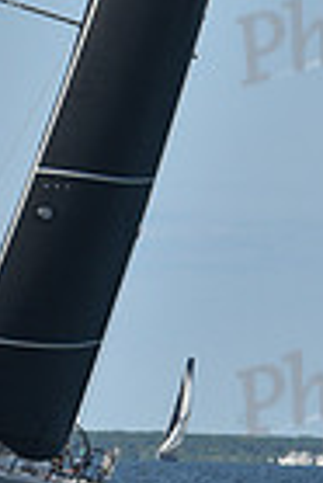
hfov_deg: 2.4
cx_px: 57
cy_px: -136
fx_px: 7853
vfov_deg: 3.5
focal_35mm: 585
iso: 320
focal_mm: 140
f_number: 10
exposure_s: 1/1000
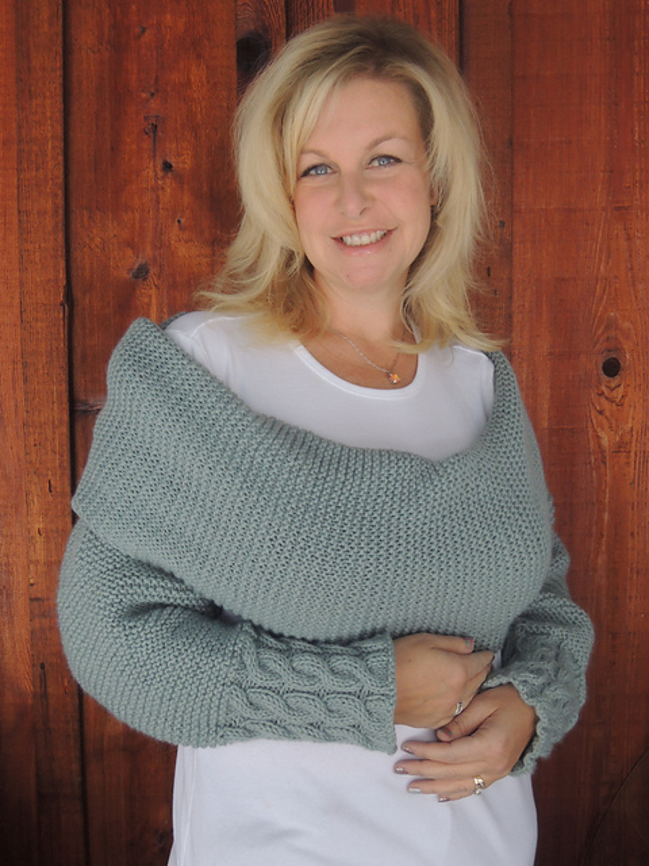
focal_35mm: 45
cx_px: 324
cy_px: 433
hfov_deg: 32.2
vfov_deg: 42.1
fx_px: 1125
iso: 400
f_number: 3.5
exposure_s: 1/40
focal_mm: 8.1
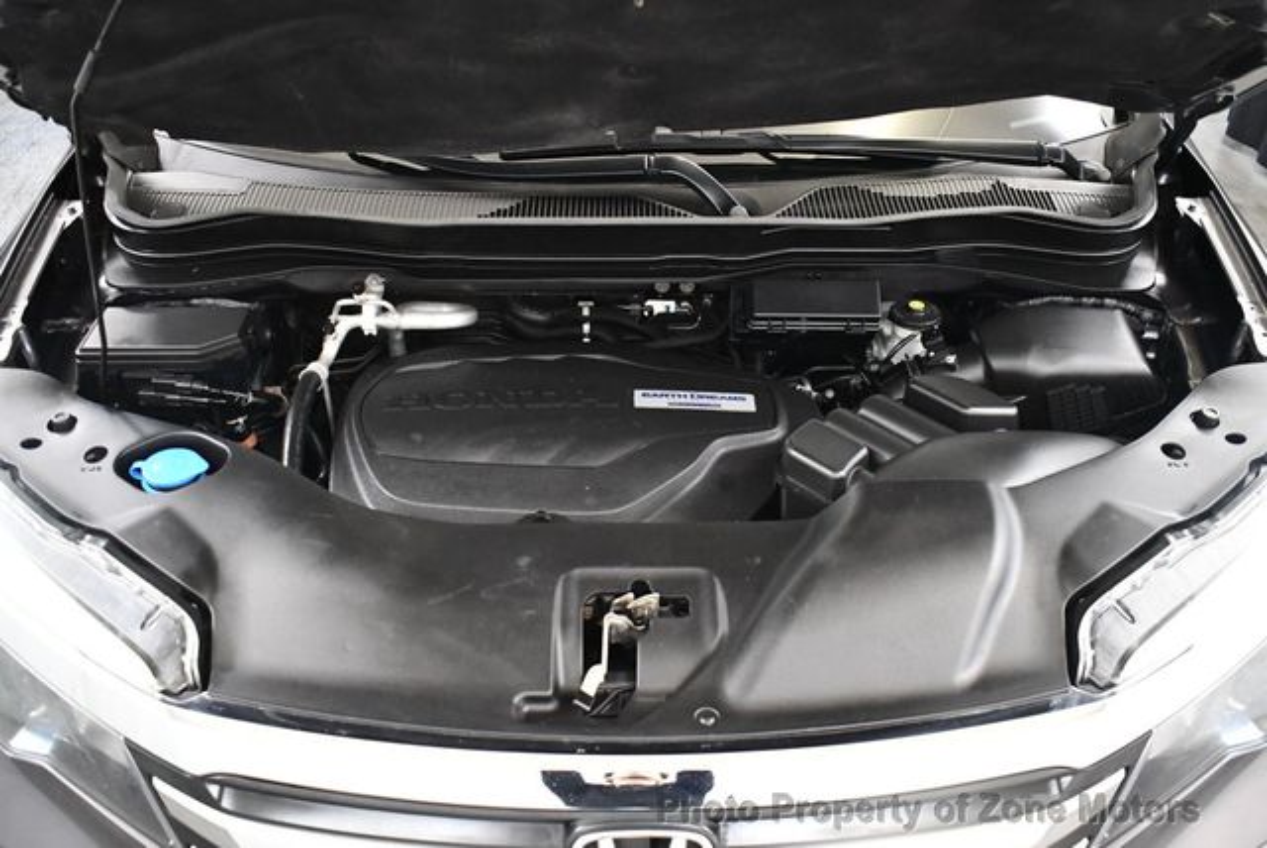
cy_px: 424
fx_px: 1268
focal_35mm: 36
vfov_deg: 36.9
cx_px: 634
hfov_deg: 53.1
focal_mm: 18
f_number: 3.5
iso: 3200
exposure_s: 1/80
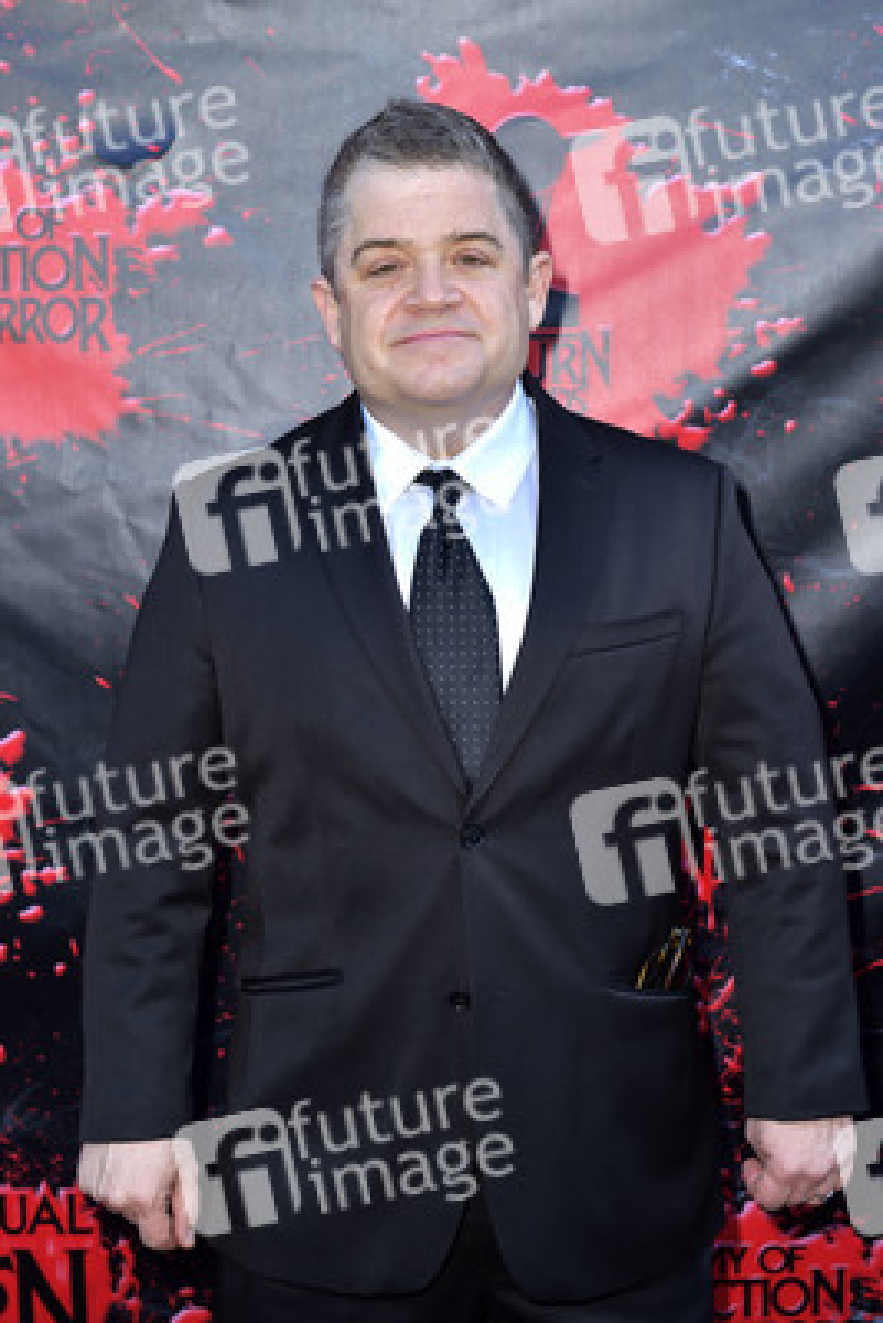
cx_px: 442
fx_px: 2573
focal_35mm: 70
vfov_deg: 28.8
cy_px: 662
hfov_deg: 19.5
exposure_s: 1/250
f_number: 6.3
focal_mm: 70
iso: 250
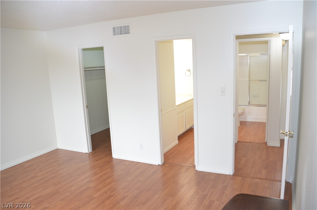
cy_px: 105
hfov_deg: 62.0
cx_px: 158
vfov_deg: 43.4
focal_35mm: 30
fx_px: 264
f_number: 4
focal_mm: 20
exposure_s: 1/60
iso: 450
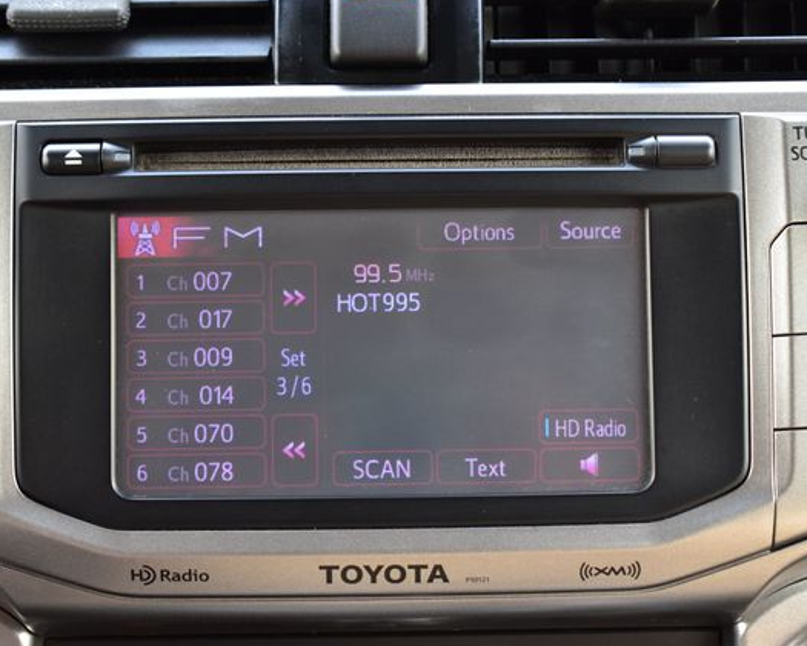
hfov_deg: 26.4
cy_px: 323
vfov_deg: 21.3
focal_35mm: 72
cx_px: 417
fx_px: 1720
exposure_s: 1/30
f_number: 7.1
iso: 400
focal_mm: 42
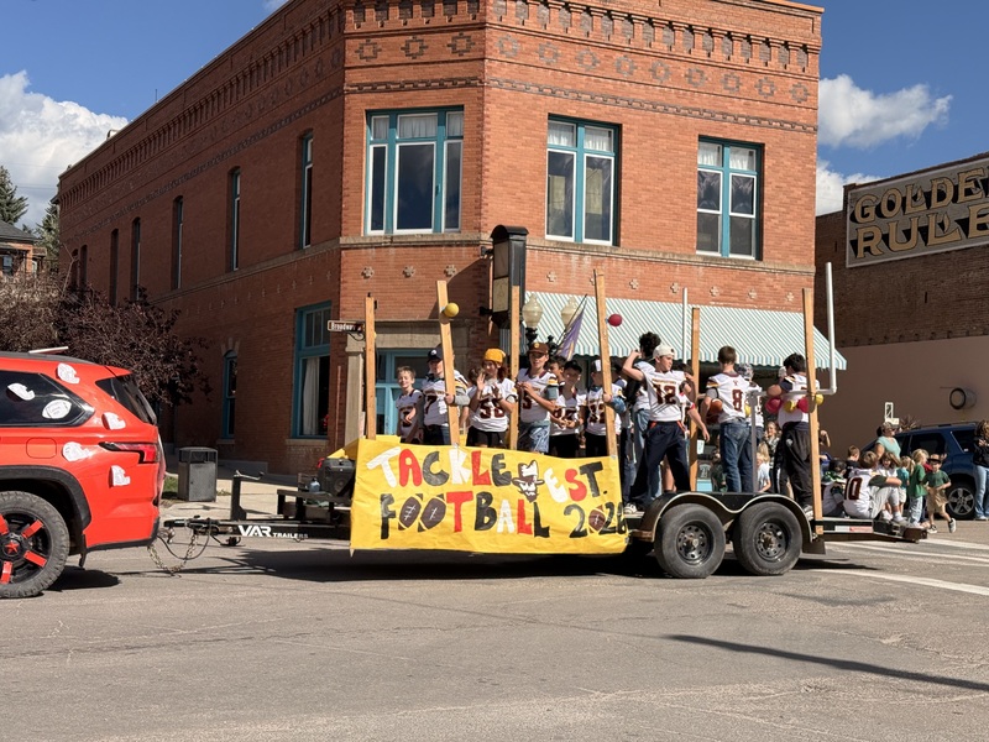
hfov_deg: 39.7
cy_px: 371
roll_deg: -0.7
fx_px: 1371
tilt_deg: +2.6
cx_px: 494
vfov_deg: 30.3
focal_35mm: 48
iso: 64
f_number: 1.78
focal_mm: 6.76
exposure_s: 1/6536
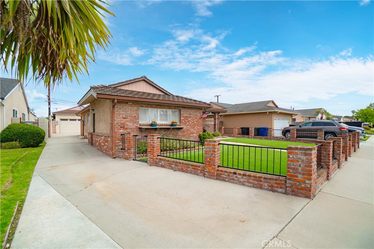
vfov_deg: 77.3
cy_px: 124
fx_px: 156
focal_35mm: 15
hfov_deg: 100.4
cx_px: 187
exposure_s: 1/640
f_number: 7.1
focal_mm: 10
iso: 200
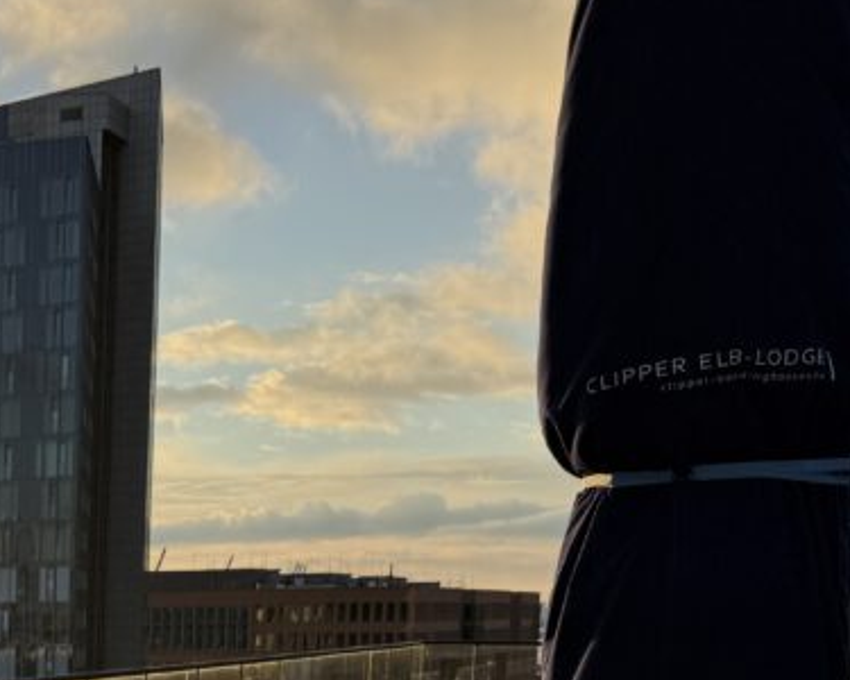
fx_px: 1610
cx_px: -197
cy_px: 843
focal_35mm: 64
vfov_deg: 21.9
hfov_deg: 26.1
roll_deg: +0.0
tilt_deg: -6.7
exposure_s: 1/3953
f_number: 1.78
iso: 80
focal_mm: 6.76
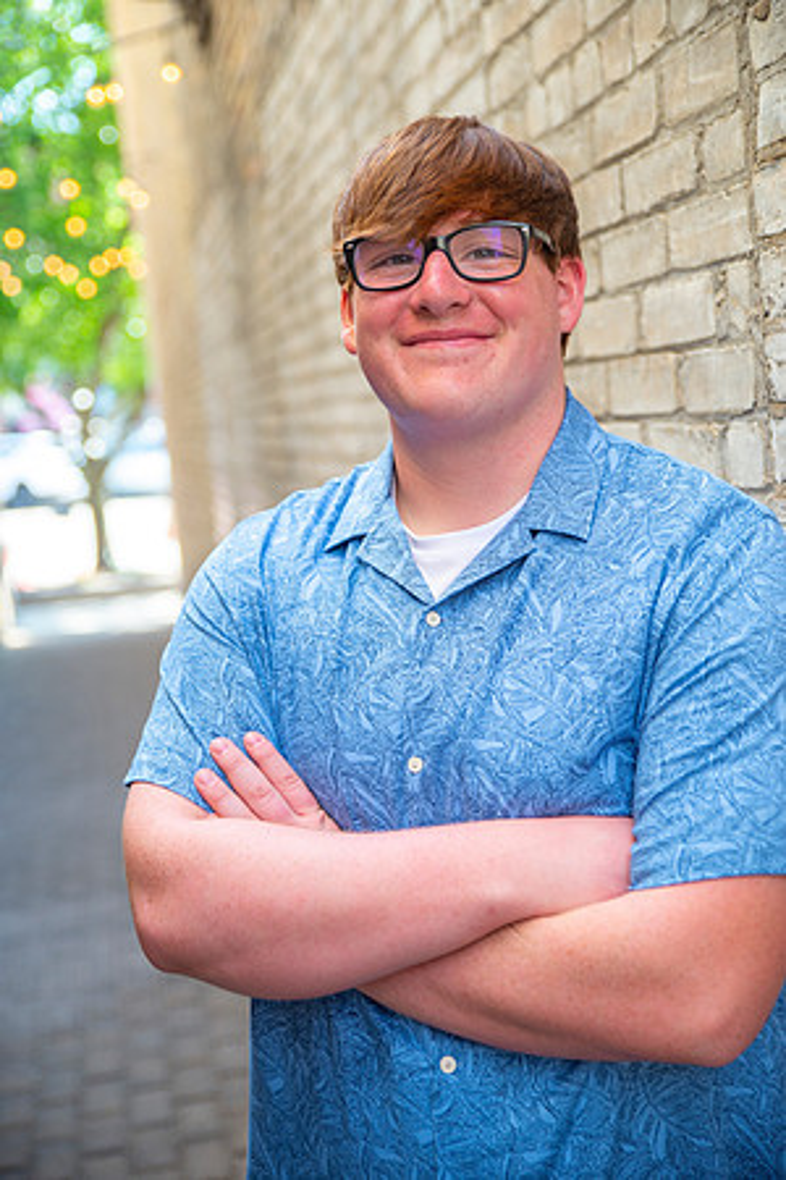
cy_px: 590
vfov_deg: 39.6
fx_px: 1637
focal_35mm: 50
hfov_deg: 27.0
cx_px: 393
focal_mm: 50
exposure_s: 1/160
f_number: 2.8
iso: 160
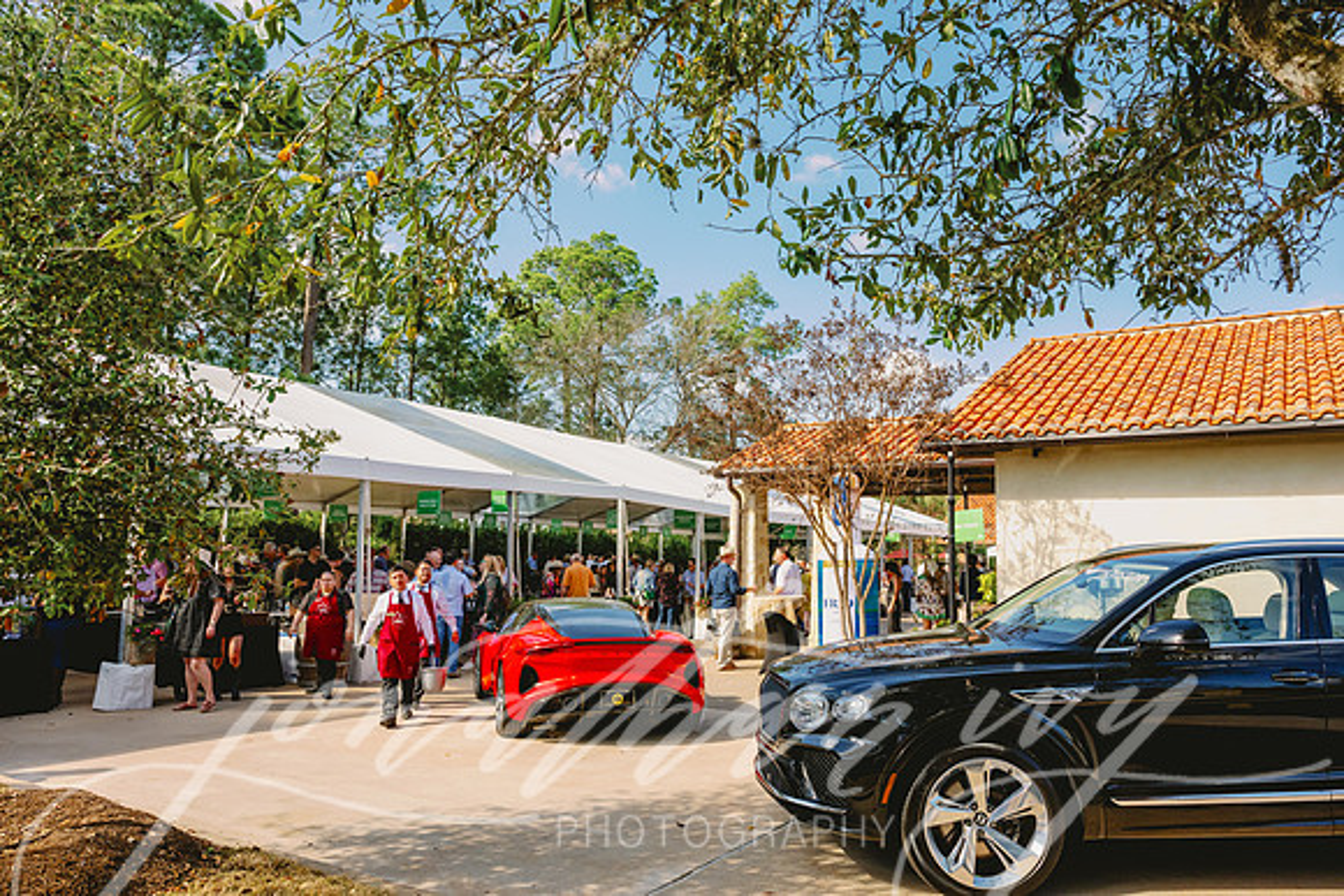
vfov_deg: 49.6
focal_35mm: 26
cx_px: 672
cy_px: 448
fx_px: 971
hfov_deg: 69.4
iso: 1000
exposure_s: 1/1250
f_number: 7.1
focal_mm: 26
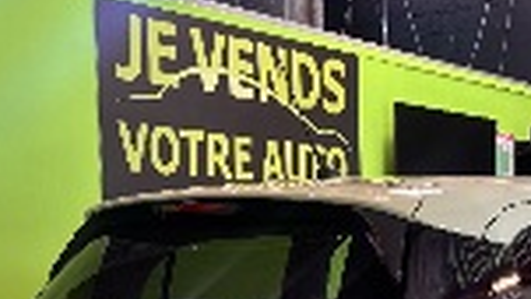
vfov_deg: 14.9
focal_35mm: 78
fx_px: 1098
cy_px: 366
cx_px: 401
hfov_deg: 26.8
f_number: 1.6
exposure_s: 1/100
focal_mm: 5.96
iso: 125
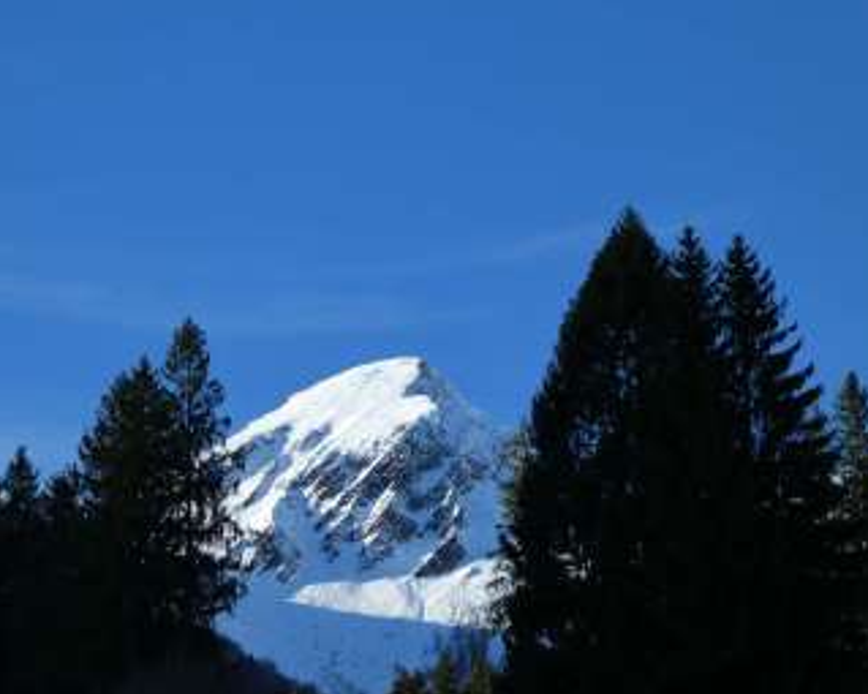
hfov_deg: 17.8
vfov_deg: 14.3
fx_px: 2774
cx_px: 395
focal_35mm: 108
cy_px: 343
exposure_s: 1/500
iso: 80
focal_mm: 17.5
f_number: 5
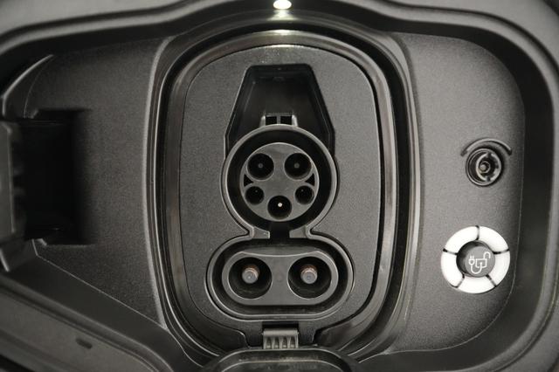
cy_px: 186
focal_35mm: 26
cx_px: 280
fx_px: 403
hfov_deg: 69.4
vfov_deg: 49.5
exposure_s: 1/60
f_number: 2.8
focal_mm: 26
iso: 10000
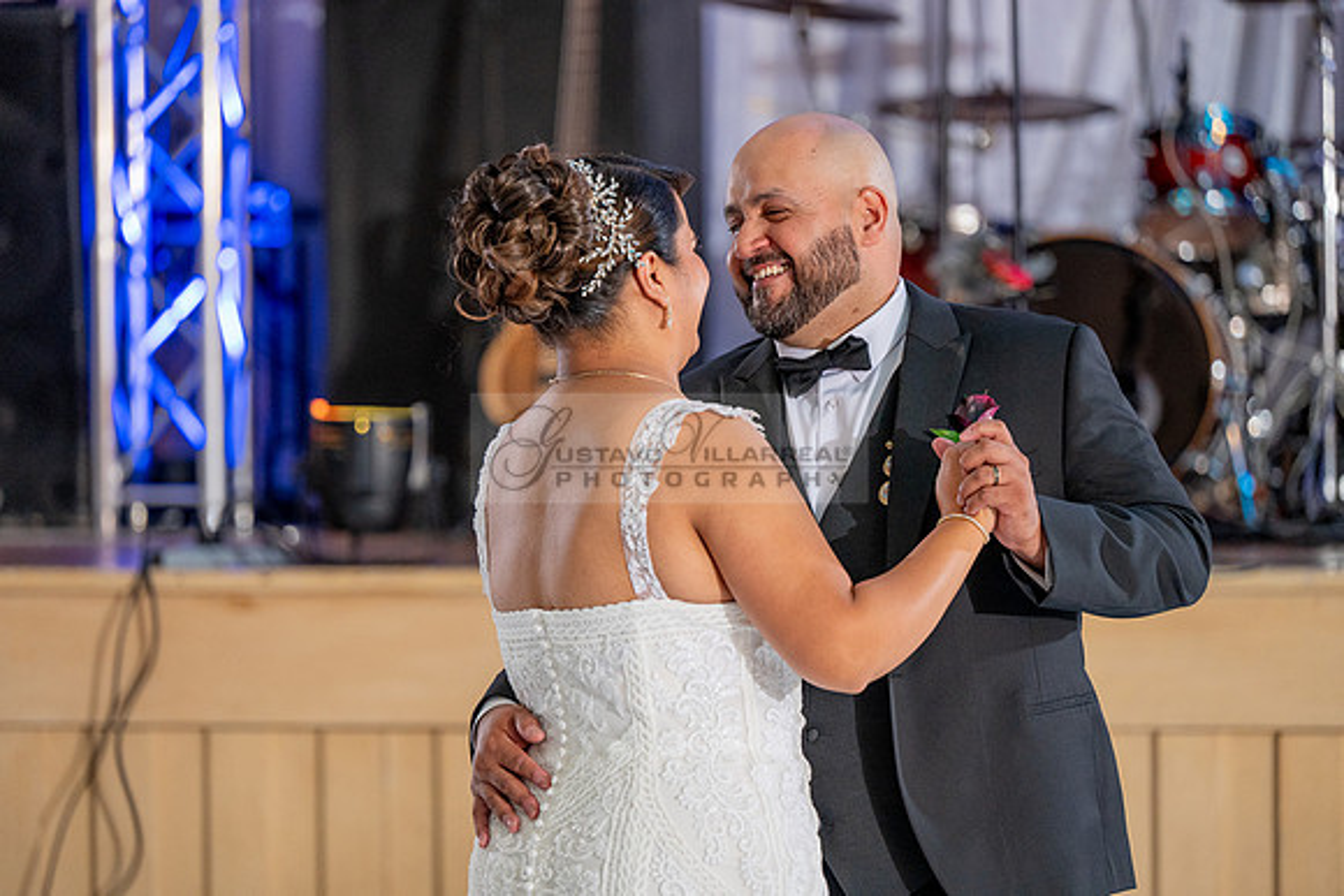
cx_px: 672
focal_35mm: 160
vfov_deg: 8.6
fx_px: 5974
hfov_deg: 12.8
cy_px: 448
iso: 1600
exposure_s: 1/200
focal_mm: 160
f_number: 3.2
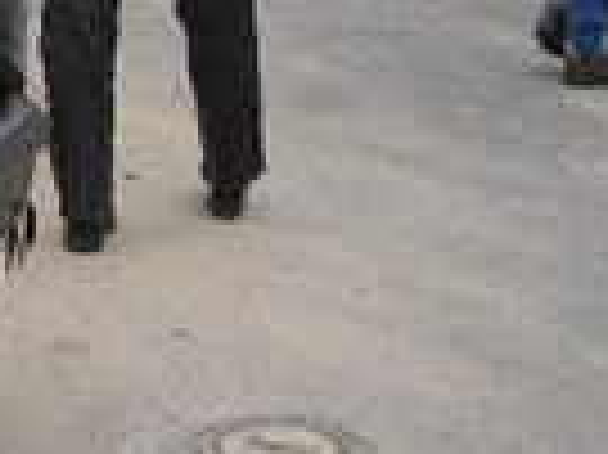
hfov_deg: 16.4
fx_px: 1983
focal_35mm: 113
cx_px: -198
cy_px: -117
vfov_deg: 12.7
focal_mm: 6.3
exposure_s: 1/185
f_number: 3.2
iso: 50
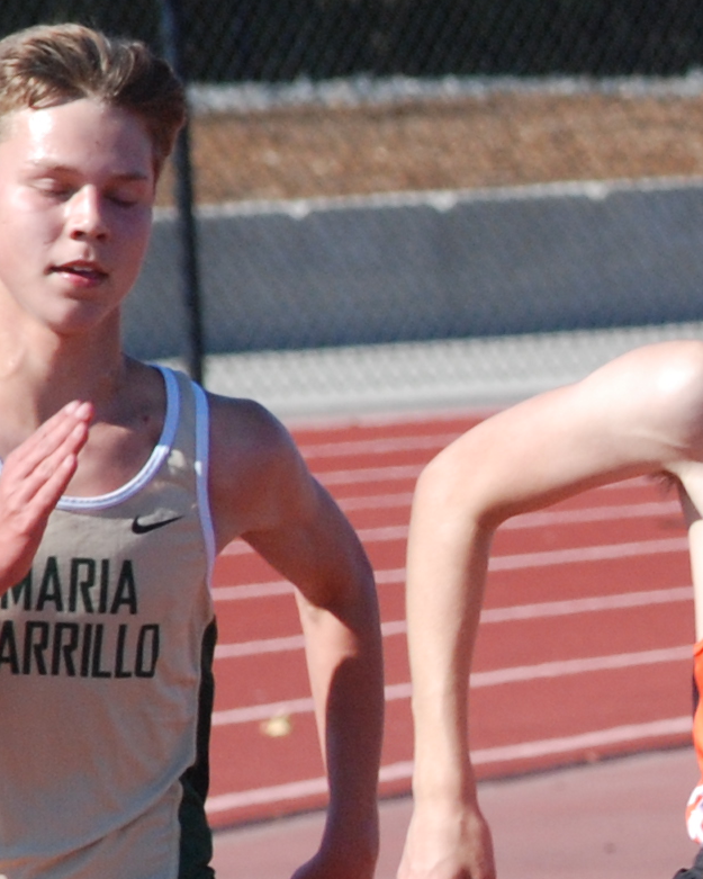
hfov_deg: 2.2
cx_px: 1642
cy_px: 842
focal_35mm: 685
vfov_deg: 2.8
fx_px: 17812
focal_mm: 98
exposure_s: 1/800
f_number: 7.1
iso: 400
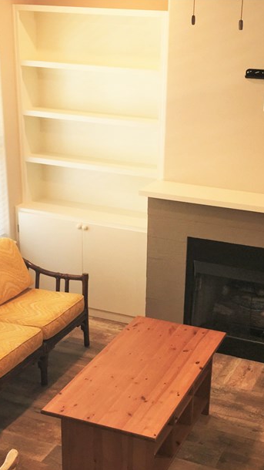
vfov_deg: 38.9
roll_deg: -2.1
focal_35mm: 53
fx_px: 660
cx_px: 169
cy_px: 294
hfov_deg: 22.6
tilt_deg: -22.8
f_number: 2.2
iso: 25
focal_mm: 4.15
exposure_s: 1/32
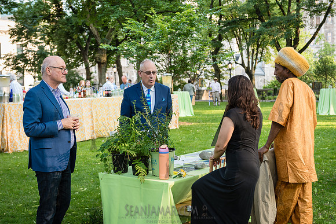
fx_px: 531
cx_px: 152
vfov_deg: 23.8
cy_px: 116
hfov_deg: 35.1
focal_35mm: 57
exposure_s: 1/250
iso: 500
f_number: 3.5
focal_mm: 52
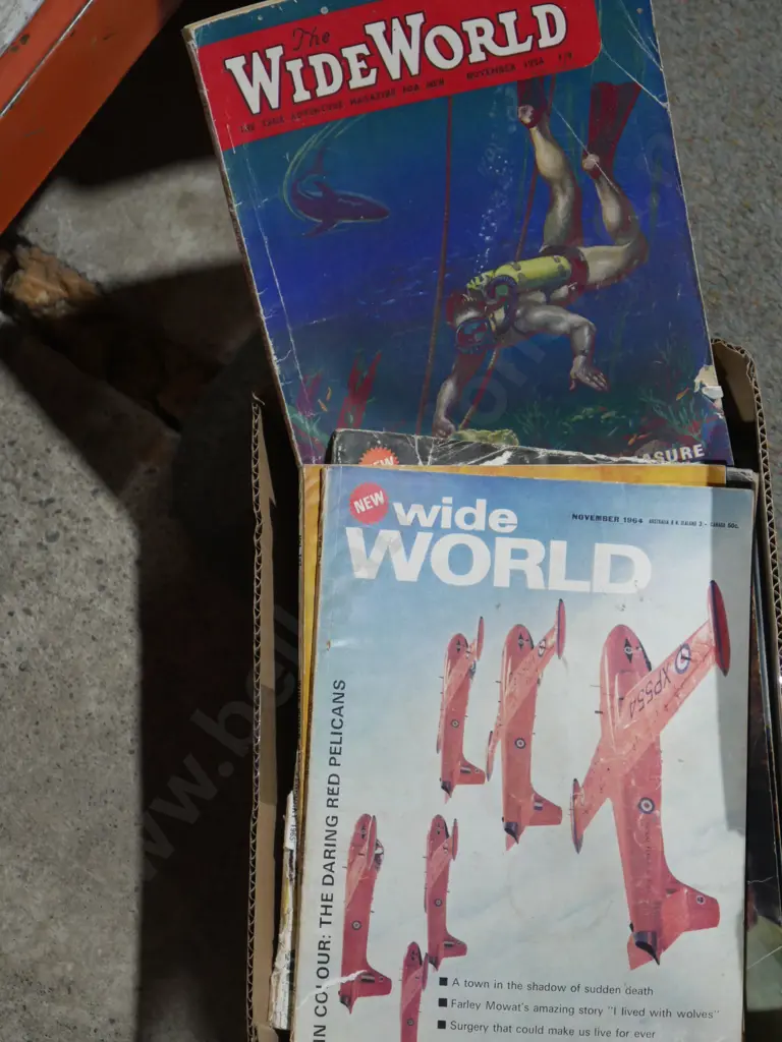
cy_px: 521
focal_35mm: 84
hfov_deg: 17.6
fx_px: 2530
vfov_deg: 23.3
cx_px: 391
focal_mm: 42
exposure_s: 1/100
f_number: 5.6
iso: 1250
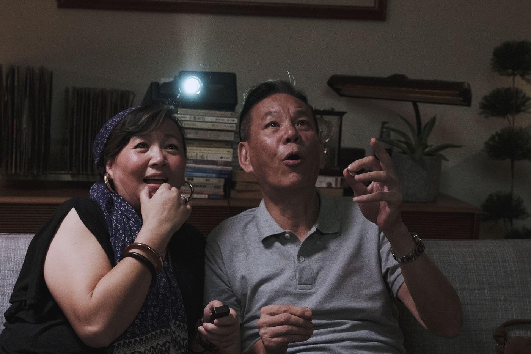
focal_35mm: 60
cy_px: 217
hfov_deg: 33.4
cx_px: 243
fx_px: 885
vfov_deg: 22.6
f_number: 2.8
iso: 2500
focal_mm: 28.3
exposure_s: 1/125
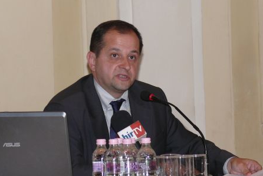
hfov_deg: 8.8
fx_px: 1711
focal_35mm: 234
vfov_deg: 5.9
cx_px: 131
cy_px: 97
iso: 100
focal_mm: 26.4
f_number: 3.6
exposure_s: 1/30
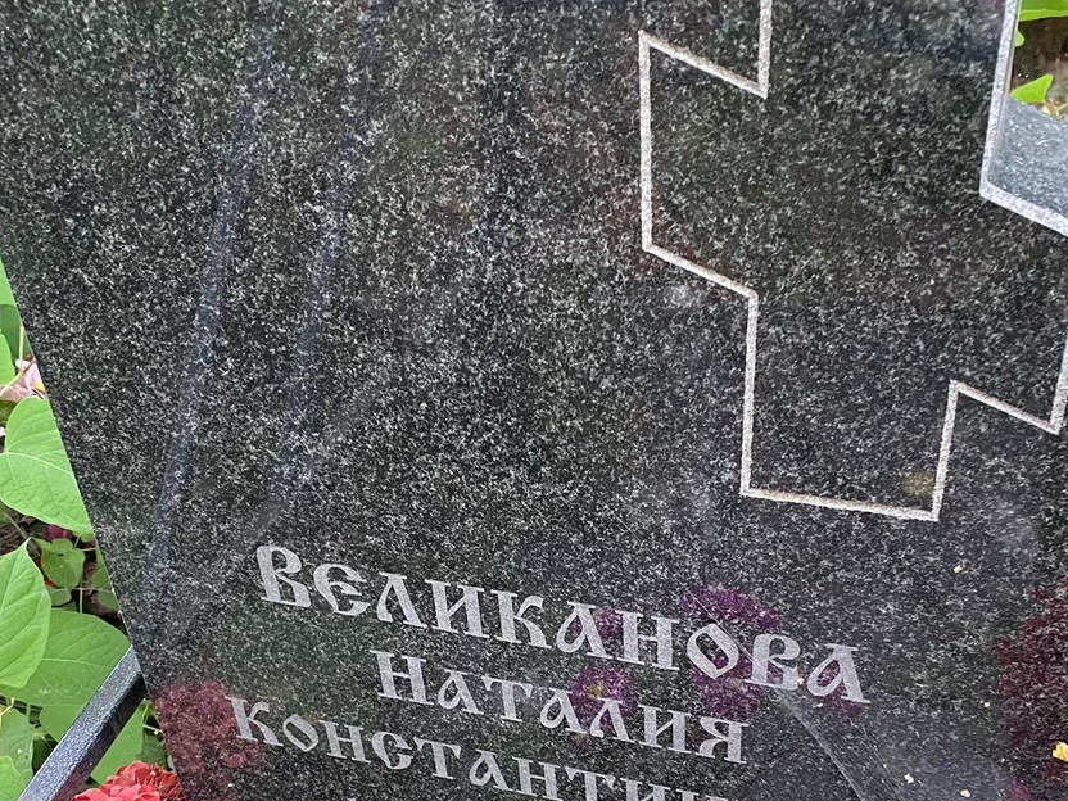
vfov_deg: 31.4
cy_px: 629
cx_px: 544
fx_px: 1388
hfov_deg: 42.1
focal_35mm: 45
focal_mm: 4.25
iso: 250
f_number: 1.8
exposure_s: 1/60
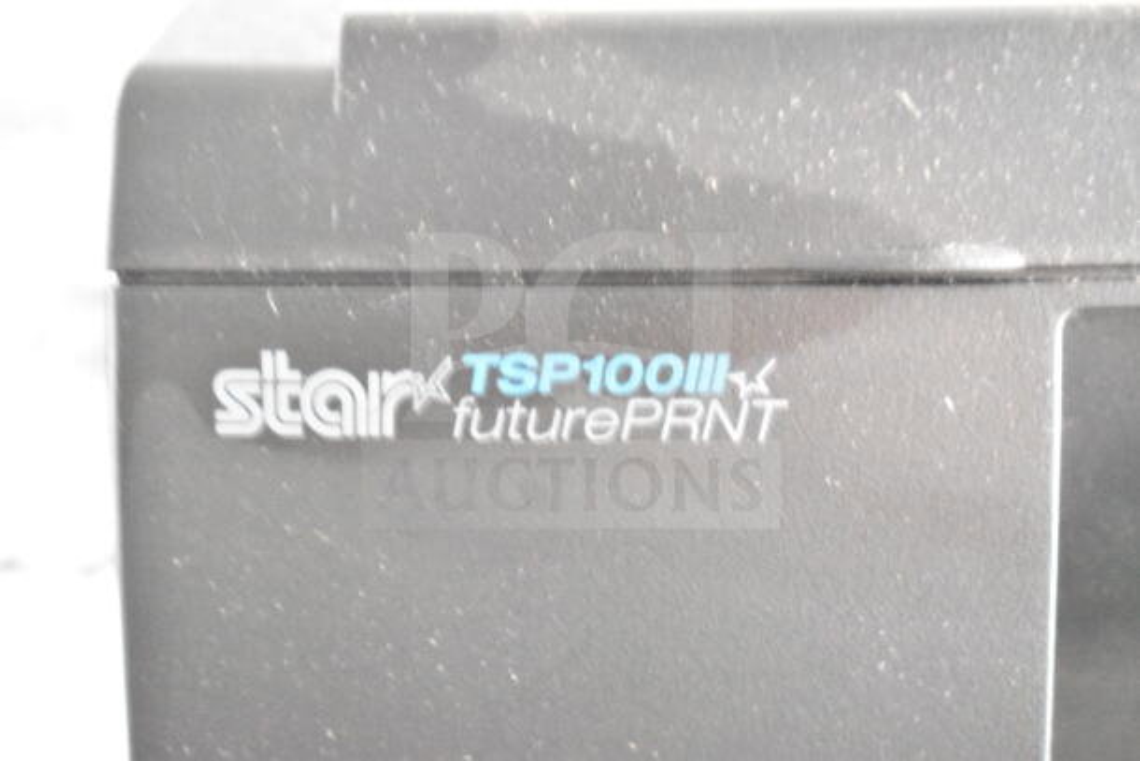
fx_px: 1995
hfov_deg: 31.9
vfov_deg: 21.6
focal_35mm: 63
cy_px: 380
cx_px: 570
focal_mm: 42
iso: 25600
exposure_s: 1/8
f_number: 5
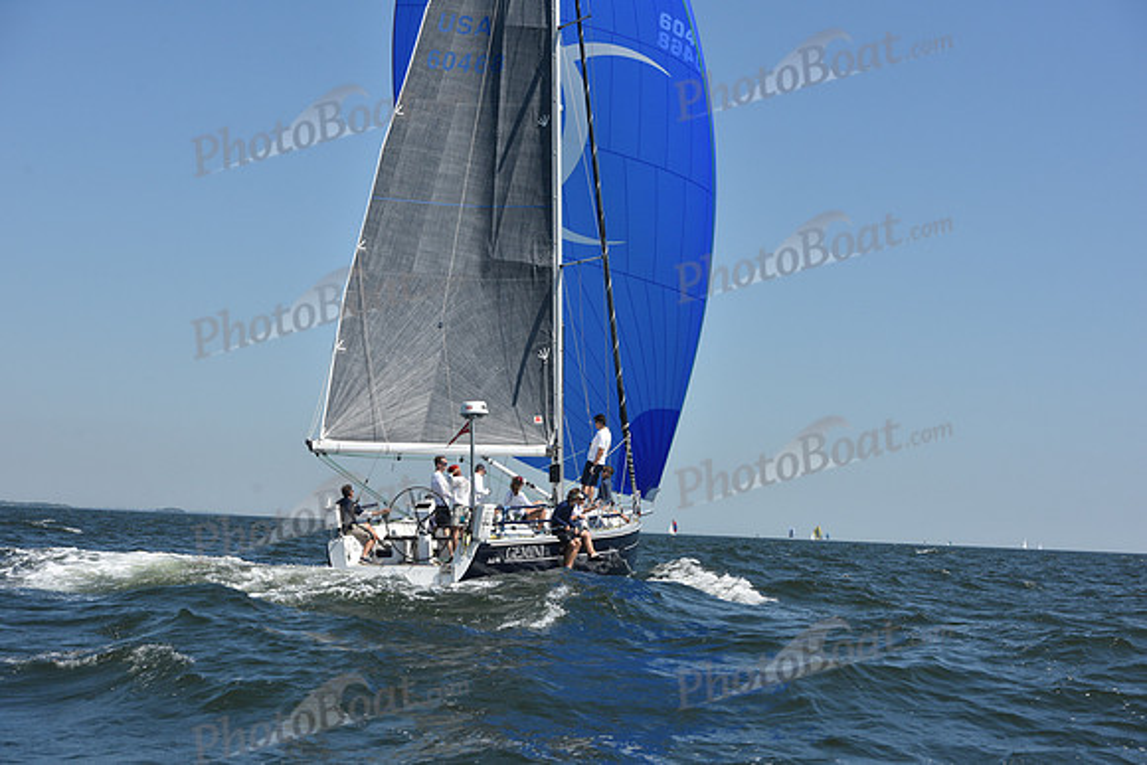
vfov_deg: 19.5
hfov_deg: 28.8
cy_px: 382
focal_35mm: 70
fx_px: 2231
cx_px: 574
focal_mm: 70
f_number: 8
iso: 250
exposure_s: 1/1250
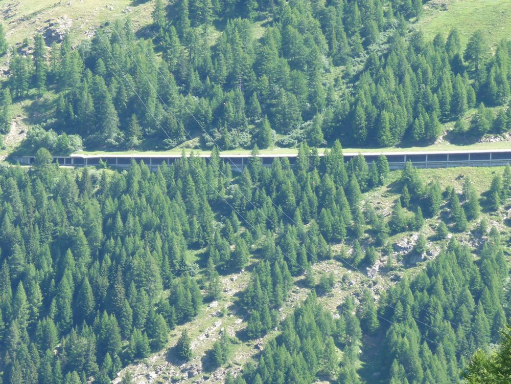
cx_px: 256
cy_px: 192
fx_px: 2820
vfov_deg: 7.8
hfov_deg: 10.4
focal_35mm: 191
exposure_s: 1/100
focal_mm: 24.1
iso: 100
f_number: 4.8
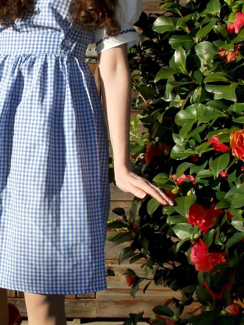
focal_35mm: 74
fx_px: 695
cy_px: 141
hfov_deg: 19.3
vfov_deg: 26.3
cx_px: -8
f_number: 10
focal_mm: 14
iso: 200
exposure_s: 1/320
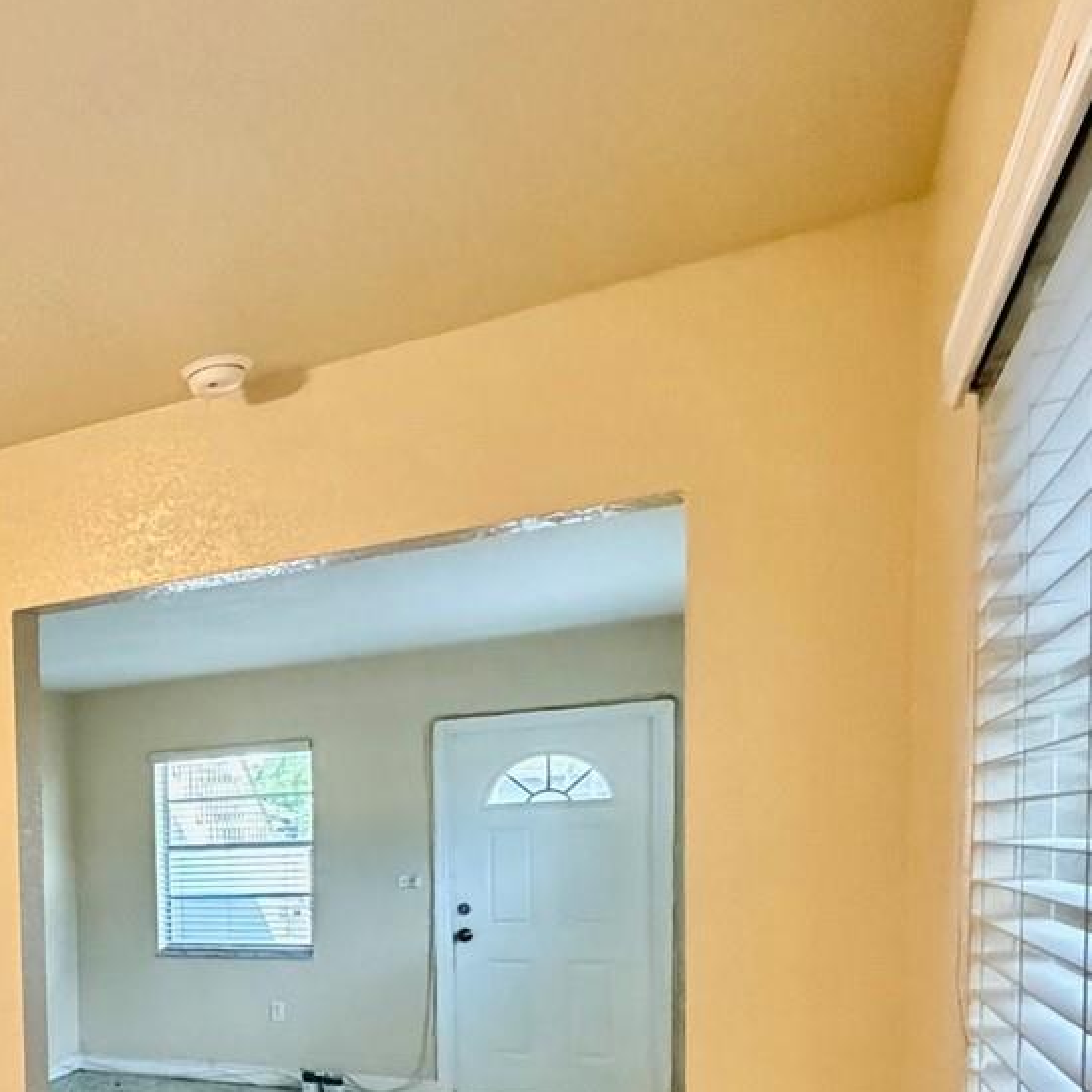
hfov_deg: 34.0
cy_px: 925
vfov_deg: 43.2
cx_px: -306
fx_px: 1285
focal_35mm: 36
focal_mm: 2.22
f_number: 2.2
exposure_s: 1/60
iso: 1000
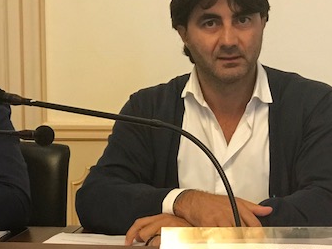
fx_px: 1055
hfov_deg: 17.8
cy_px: 131
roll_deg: -0.2
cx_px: 237
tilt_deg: -6.1
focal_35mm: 110
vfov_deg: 13.5
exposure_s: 1/50
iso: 500
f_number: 2.8
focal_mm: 6.6
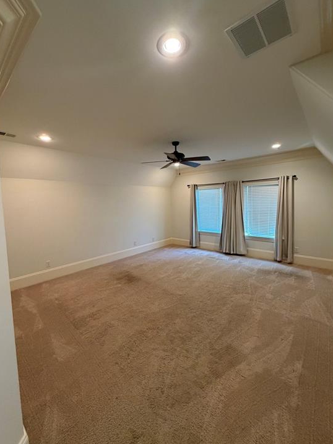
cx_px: 163
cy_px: 217
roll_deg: +2.5
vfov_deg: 98.1
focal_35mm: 15
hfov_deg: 81.8
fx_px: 192
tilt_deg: -3.1
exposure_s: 1/60
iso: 320
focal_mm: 2.22
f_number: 2.2
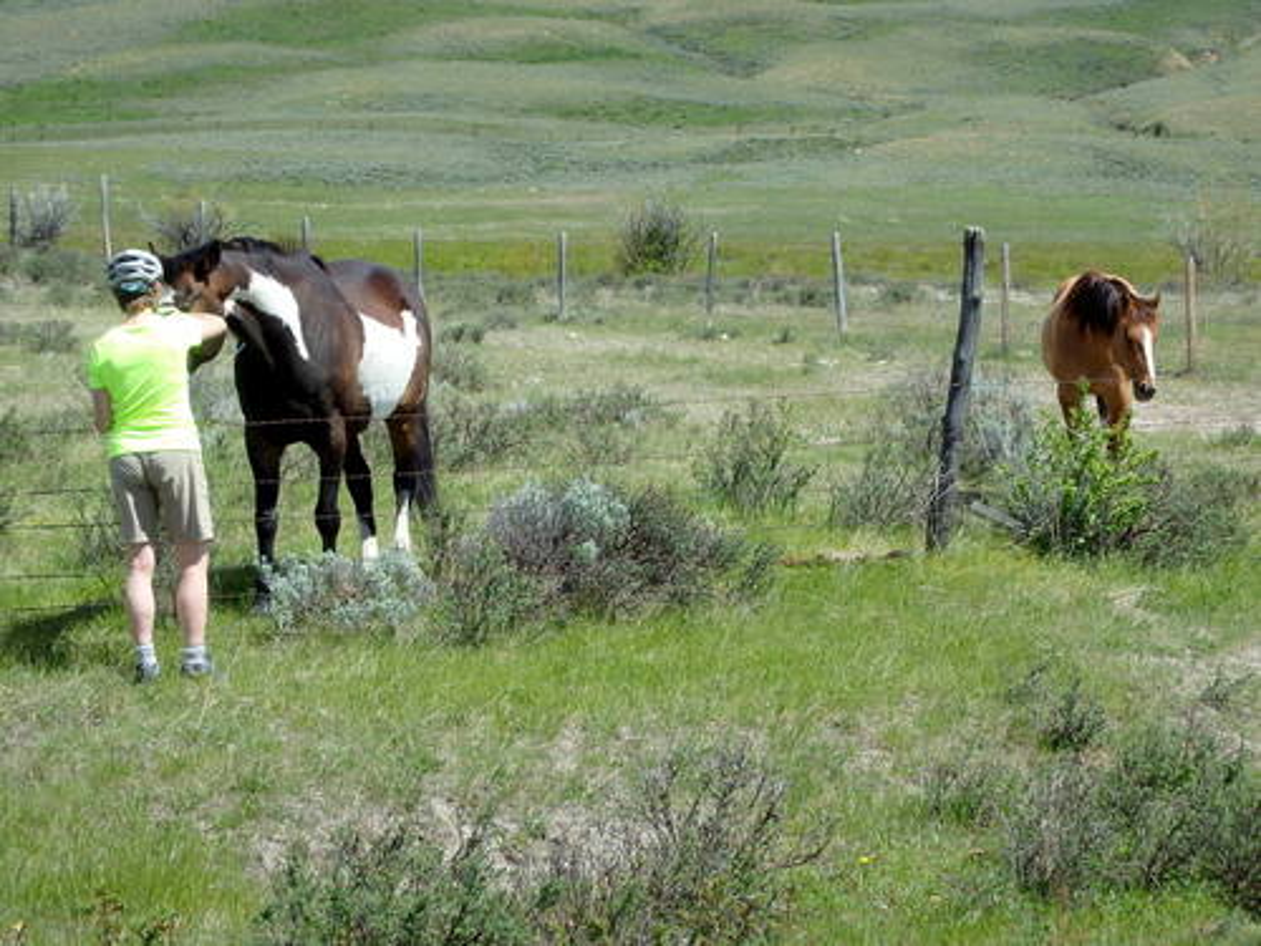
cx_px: 630
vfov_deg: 16.4
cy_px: 473
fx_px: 3279
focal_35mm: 90
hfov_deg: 21.8
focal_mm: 16.1
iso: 125
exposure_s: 1/640
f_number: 4.6
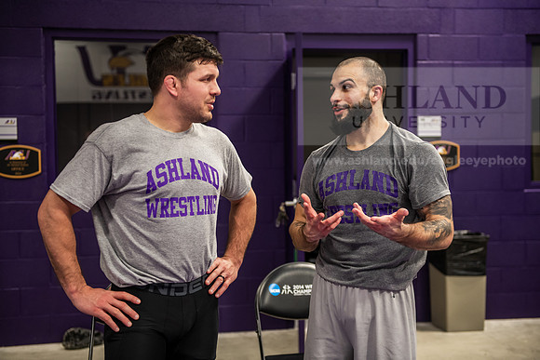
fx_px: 825
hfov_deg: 36.2
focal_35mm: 55
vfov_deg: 24.6
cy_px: 180
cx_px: 270
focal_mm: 55
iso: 1250
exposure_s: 1/160
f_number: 2.8
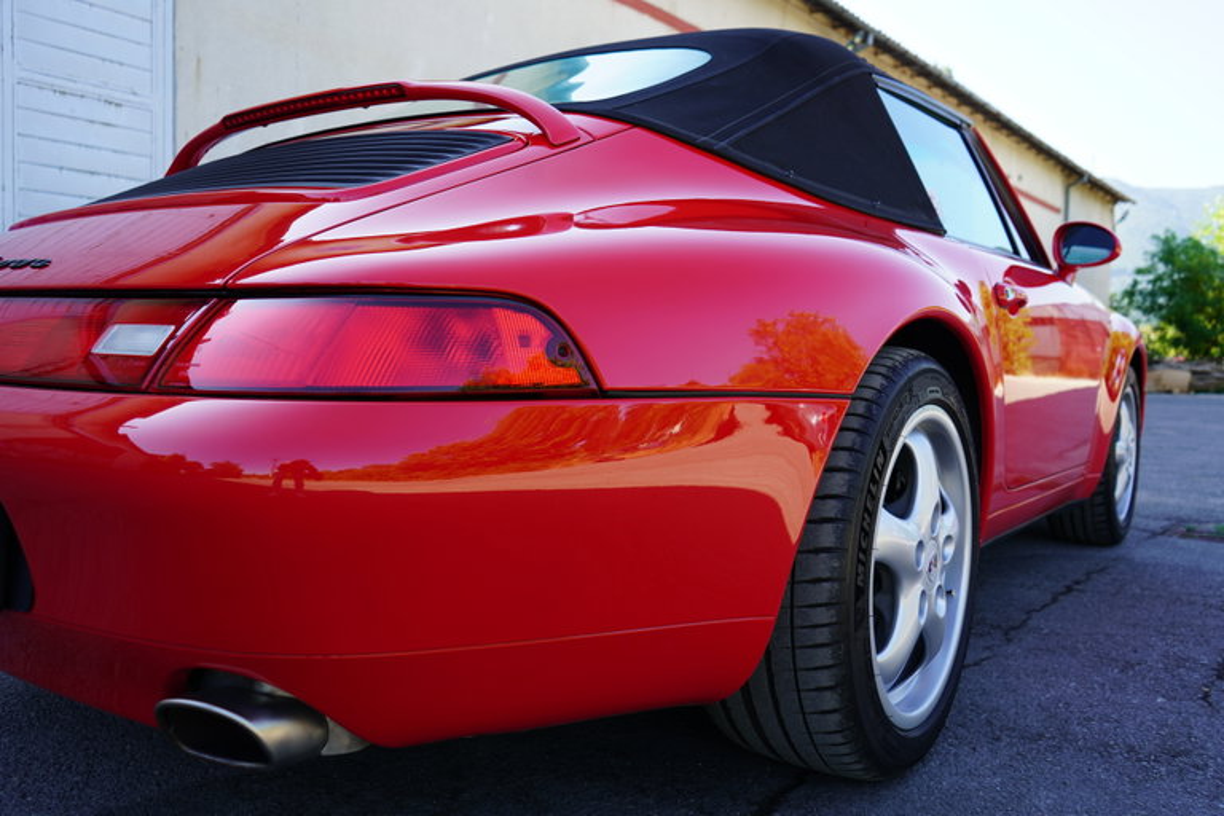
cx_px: 612
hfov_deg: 65.5
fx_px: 952
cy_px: 408
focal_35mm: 28
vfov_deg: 46.4
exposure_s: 1/80
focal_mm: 28
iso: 100
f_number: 5.6
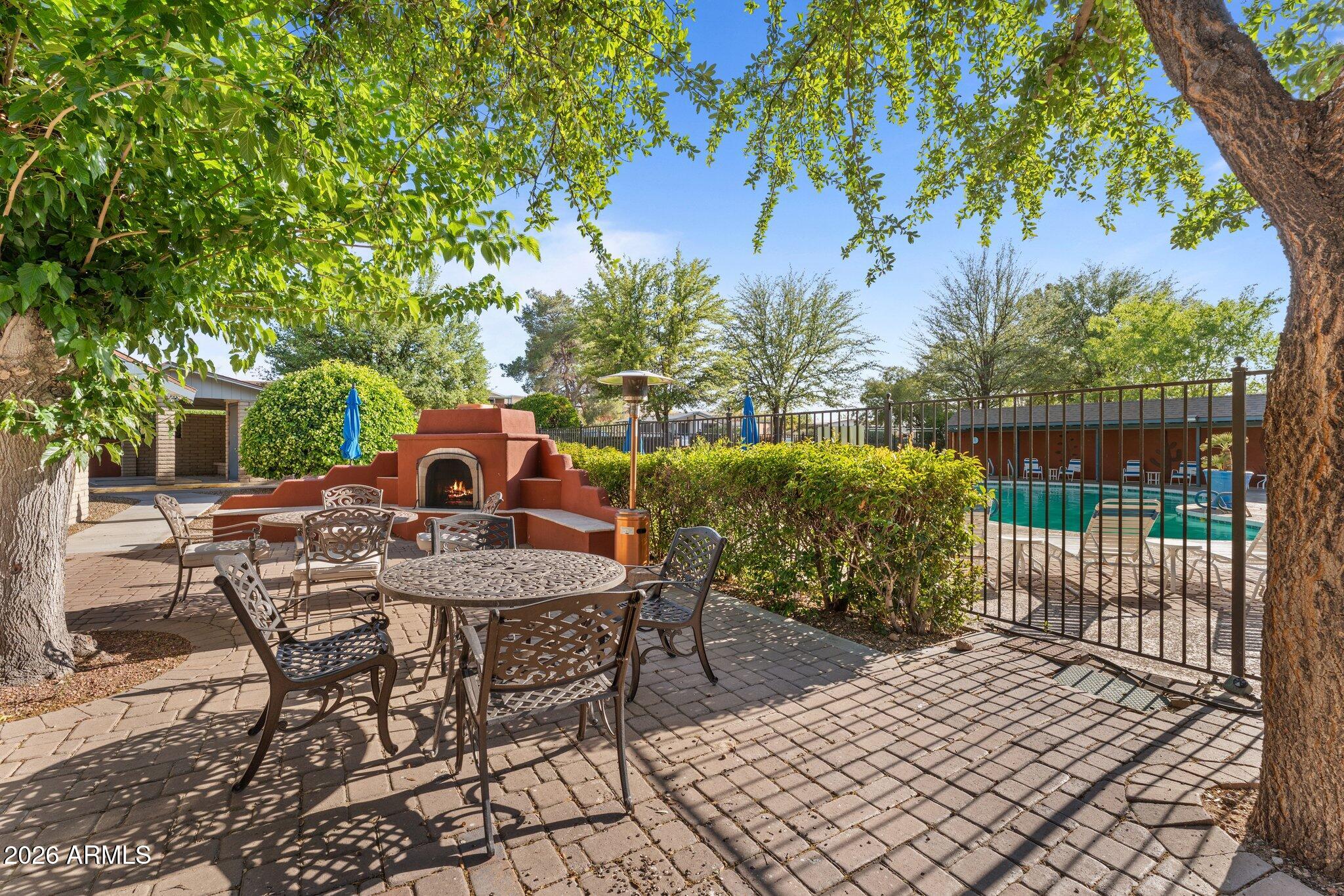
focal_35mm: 15
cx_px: 672
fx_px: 571
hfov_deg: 99.3
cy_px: 448
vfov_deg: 76.2
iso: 160
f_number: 8
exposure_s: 1/80
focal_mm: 15.3
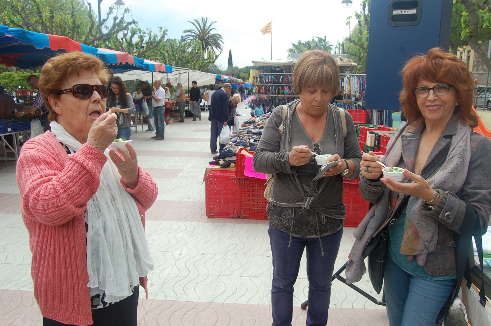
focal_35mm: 27
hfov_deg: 67.5
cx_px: 246
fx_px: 368
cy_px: 163
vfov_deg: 47.8
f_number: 8
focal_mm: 18
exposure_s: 1/250
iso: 200
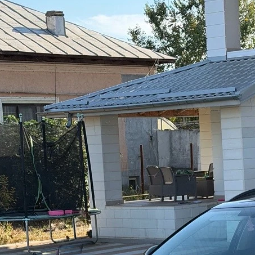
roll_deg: +2.7
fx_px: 1042
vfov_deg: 13.7
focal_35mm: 125
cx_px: 247
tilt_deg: -6.5
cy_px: 261
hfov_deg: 13.8
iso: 100
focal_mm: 6.76
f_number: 1.78
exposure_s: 1/2273
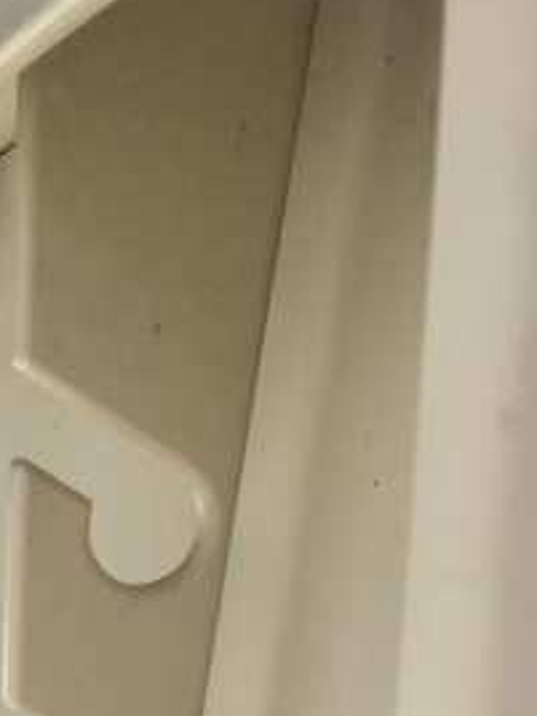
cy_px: 655
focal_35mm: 65
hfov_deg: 21.7
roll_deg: +3.0
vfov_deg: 28.6
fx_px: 1344
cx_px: -8
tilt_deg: -12.3
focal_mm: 4.15
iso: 32
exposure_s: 1/3968
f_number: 2.2
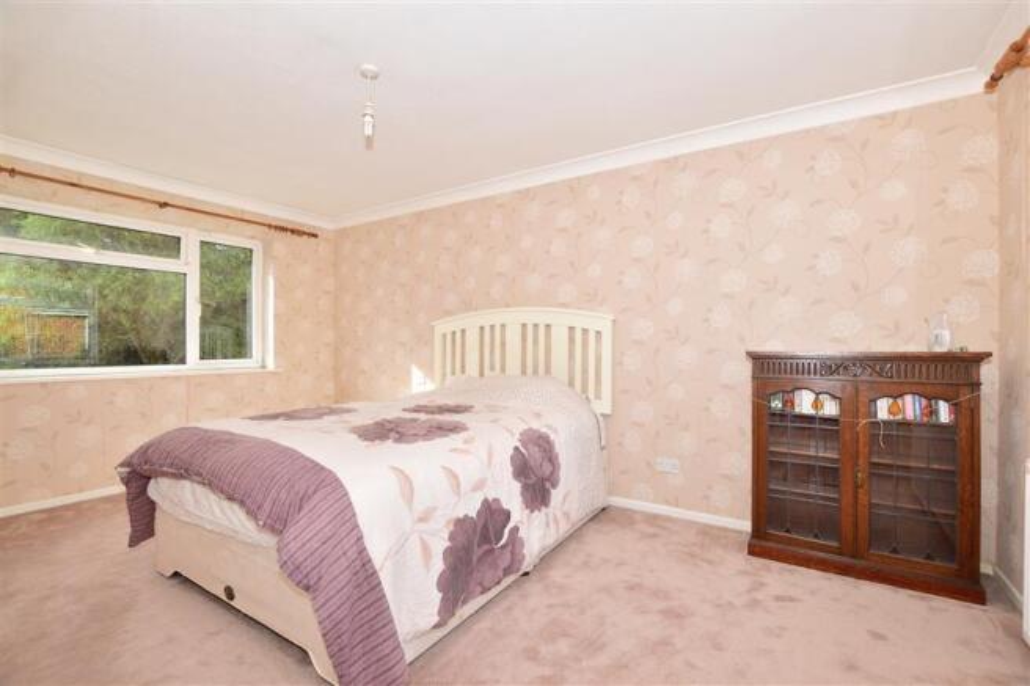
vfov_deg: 77.3
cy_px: 343
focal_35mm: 15
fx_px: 429
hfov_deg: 100.4
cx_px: 515
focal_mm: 10
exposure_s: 1/200
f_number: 7.1
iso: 200
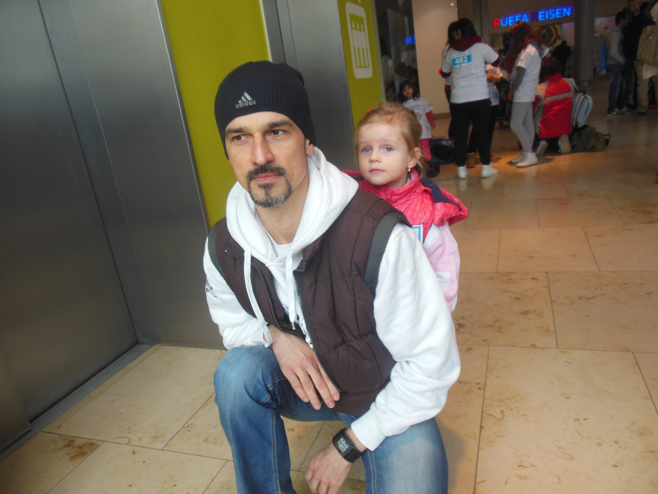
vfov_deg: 54.9
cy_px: 247
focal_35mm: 25
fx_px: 475
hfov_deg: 69.4
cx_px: 329
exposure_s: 1/80
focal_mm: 4.5
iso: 125
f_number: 3.2
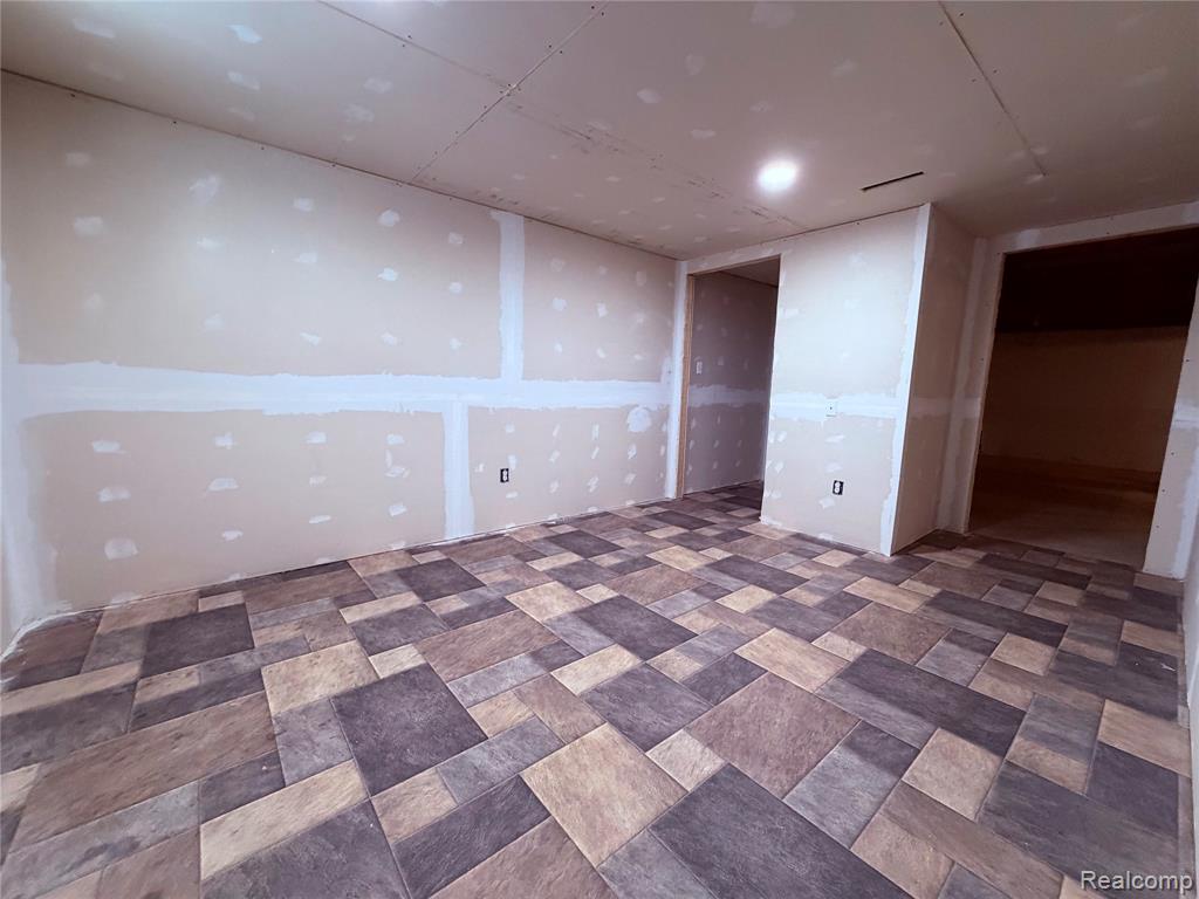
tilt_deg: -7.5
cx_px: 600
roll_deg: -2.0
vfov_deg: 85.7
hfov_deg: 102.1
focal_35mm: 14
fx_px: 485
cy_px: 450
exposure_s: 1/60
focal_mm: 2.22
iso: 400
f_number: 2.2
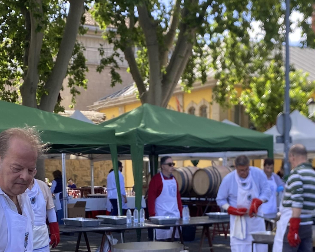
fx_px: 653
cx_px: 144
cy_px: 260
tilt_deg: -8.4
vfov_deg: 21.0
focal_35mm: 70
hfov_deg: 27.1
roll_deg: +1.2
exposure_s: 1/524
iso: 32
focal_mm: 4.25
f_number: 1.8
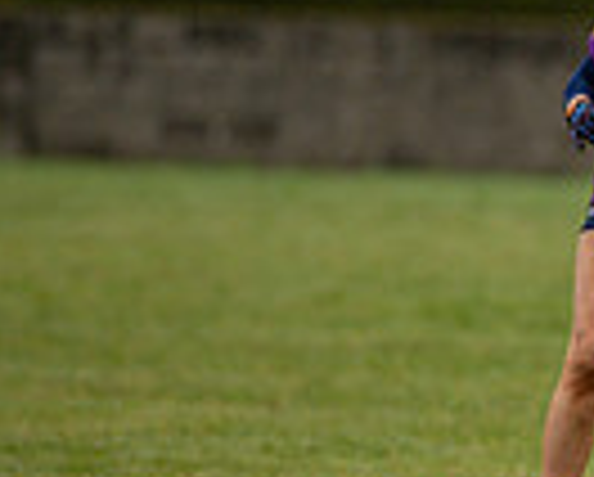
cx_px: 1040
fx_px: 21779
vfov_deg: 1.3
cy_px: 443
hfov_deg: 1.6
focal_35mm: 1237
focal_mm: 300
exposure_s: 1/640
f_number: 2.8
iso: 800
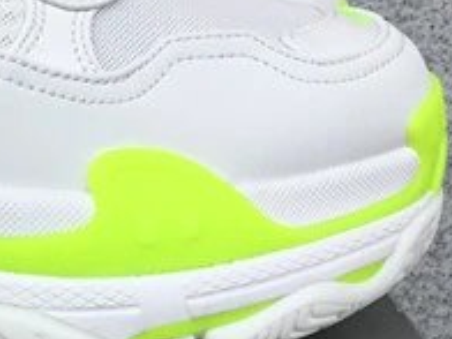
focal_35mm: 142
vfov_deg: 10.4
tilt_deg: -17.9
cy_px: 278
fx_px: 1854
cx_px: -129
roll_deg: -0.2
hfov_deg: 13.4
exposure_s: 1/747
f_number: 2.4
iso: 25
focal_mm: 3.3
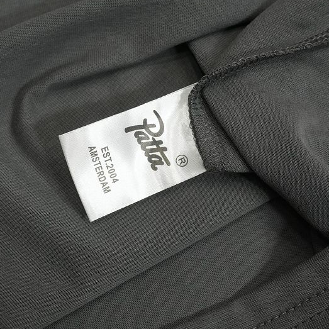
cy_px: 164
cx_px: 136
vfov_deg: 32.4
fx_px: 566
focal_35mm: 53
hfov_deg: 32.3
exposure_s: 1/160
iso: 1000
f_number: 8
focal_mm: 27
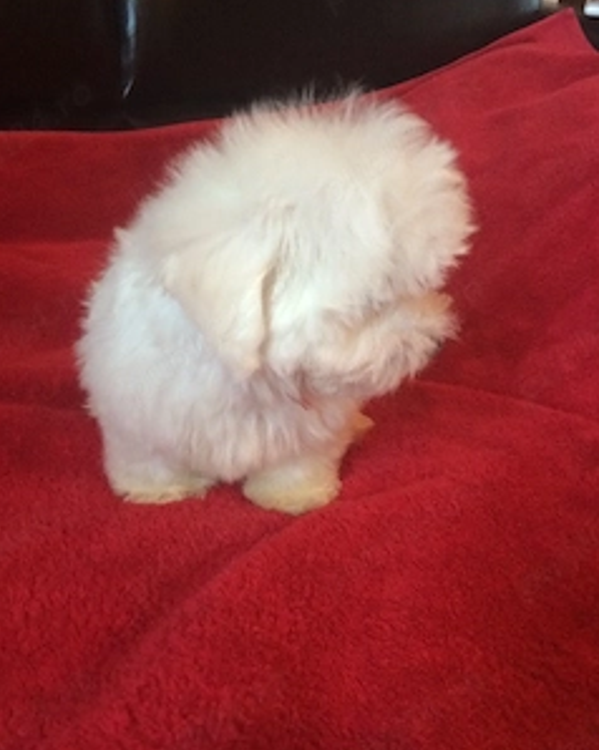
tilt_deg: -28.5
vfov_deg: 48.0
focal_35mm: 38
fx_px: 843
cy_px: 370
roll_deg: -3.8
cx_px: 257
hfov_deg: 39.0
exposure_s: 1/24
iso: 250
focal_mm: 4.15
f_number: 2.2
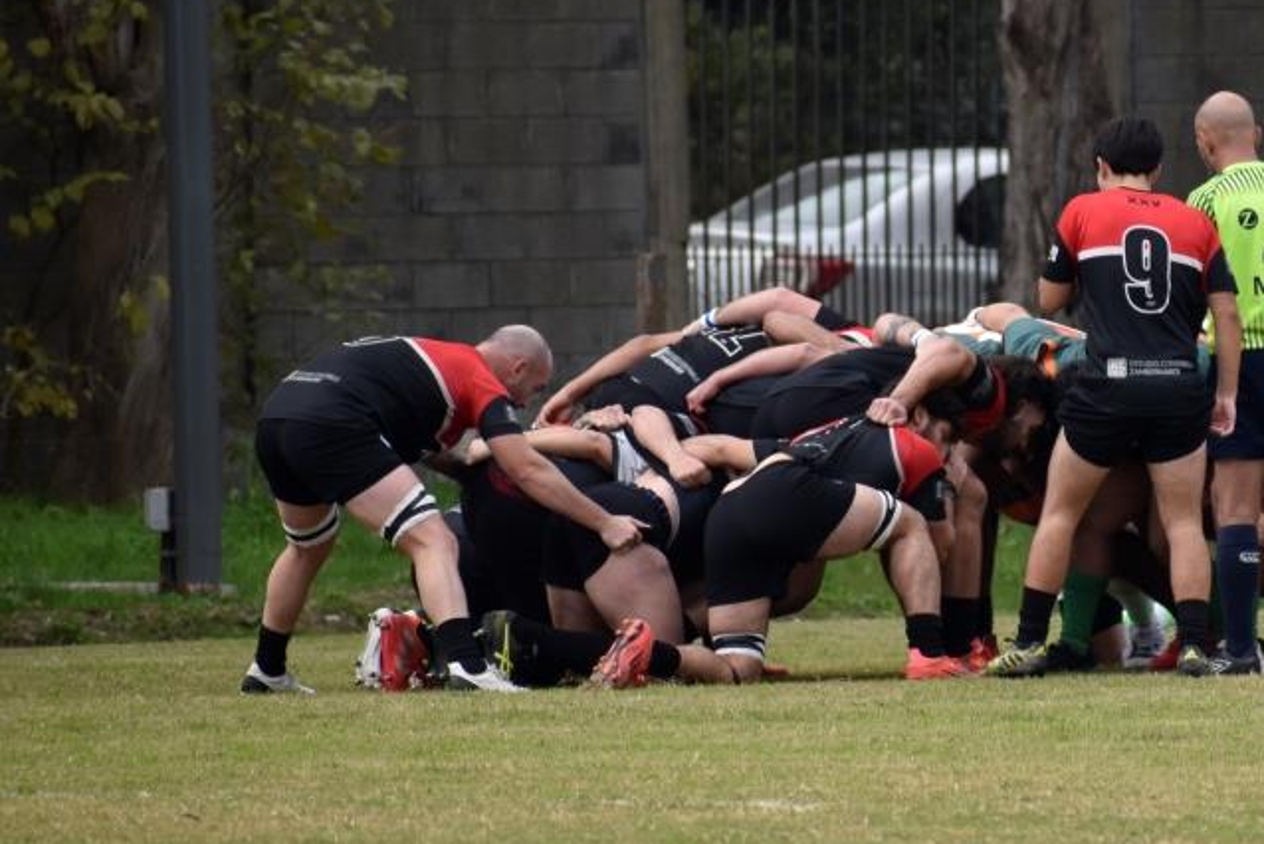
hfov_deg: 3.3
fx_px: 21988
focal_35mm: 626
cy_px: 366
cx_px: 983
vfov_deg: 2.2
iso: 500
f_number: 6
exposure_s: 1/1000
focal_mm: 260
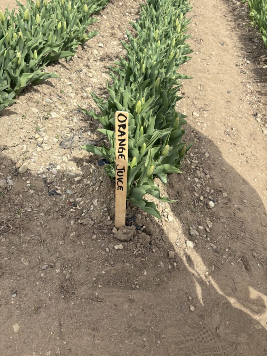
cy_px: 178
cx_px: 134
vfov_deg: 67.3
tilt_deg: -43.9
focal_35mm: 26
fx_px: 267
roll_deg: -14.0
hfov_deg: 53.1
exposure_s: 1/1953
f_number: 1.6
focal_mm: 5.96
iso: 50
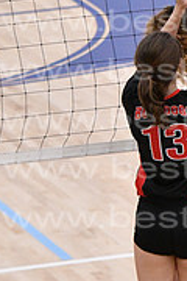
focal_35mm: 590
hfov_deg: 2.3
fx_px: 4597
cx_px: 256
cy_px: 48
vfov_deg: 3.5
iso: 6400
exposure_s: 1/1250
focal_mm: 122
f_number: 3.2
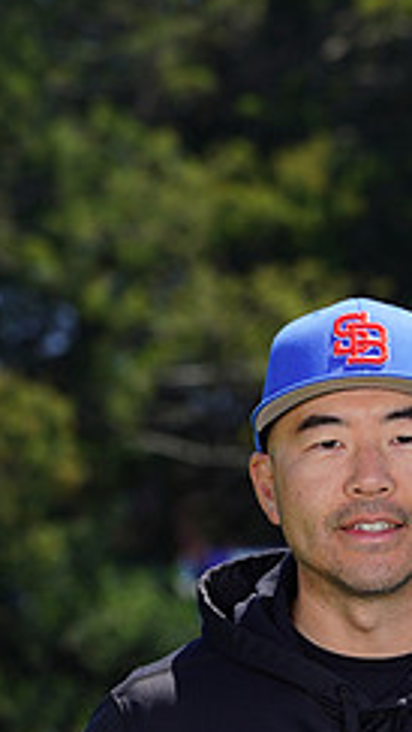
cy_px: 856
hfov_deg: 2.8
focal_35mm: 438
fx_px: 8492
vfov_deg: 4.9
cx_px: 398
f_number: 8
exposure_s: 1/250
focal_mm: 175
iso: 100
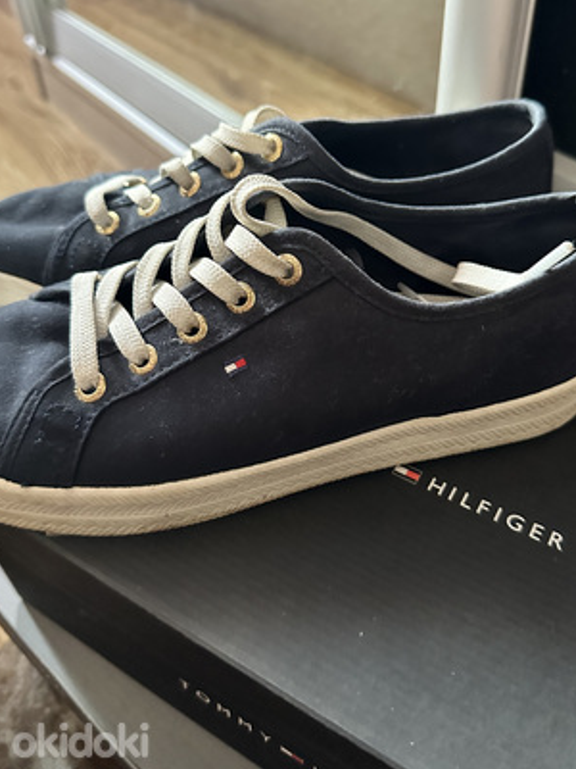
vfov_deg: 59.7
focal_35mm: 30
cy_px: 327
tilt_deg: -42.9
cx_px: 318
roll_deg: +3.6
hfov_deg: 46.7
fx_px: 666
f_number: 1.78
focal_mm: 6.86
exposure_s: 1/40
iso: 1000
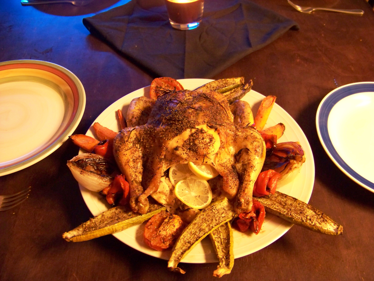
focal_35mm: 36
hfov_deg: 51.4
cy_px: 140
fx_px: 389
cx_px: 187
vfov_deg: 39.7
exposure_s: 1/8
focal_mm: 5.85
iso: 400
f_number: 2.8
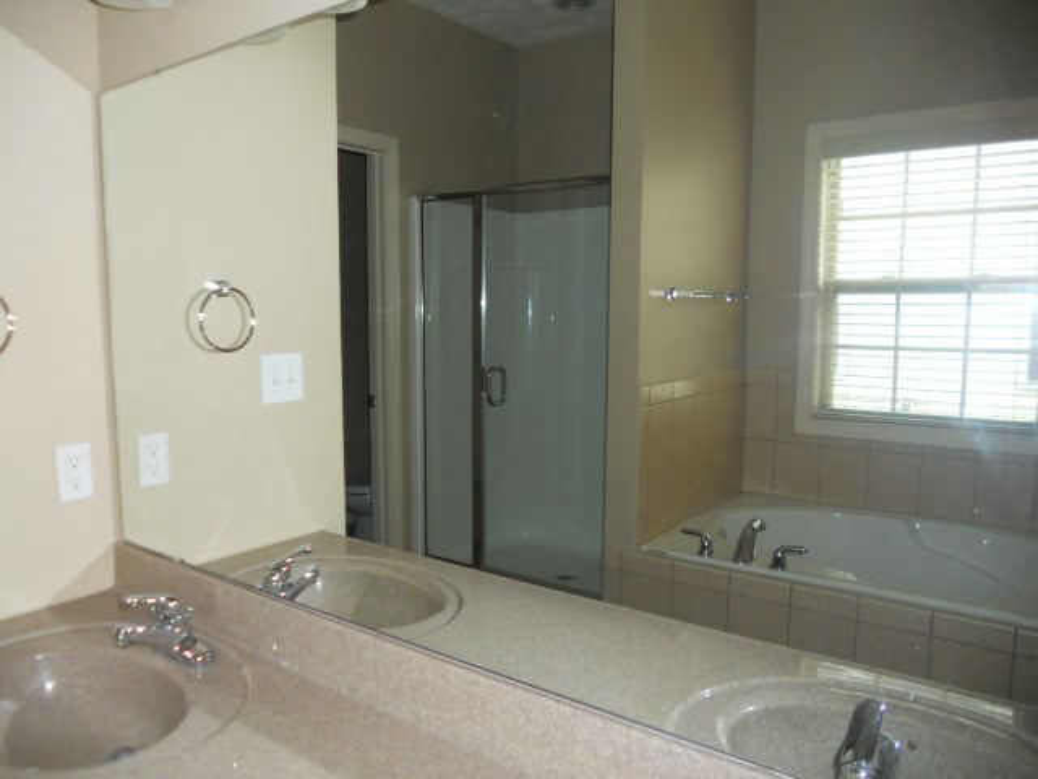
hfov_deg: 65.3
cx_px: 519
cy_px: 390
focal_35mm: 27
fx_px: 810
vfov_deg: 51.4
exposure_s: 1/25
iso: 200
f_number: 3.2
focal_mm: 4.9
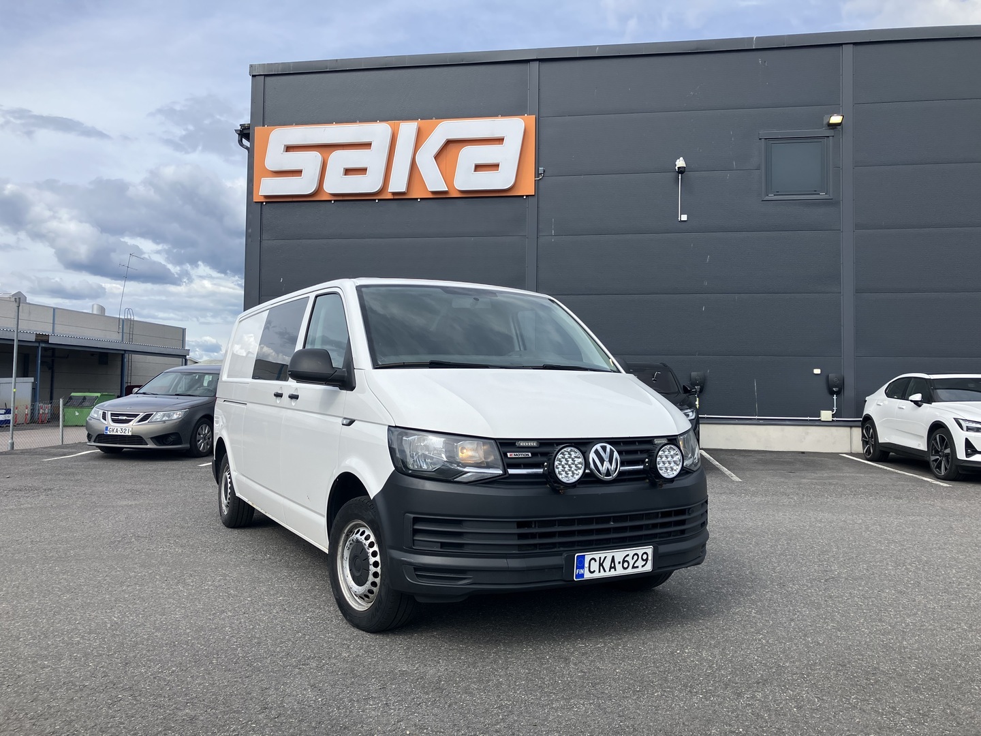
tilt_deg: +3.3
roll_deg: -1.9
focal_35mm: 28
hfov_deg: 63.4
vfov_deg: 49.7
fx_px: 794
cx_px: 490
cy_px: 368
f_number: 1.8
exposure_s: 1/1946
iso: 32
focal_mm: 3.99
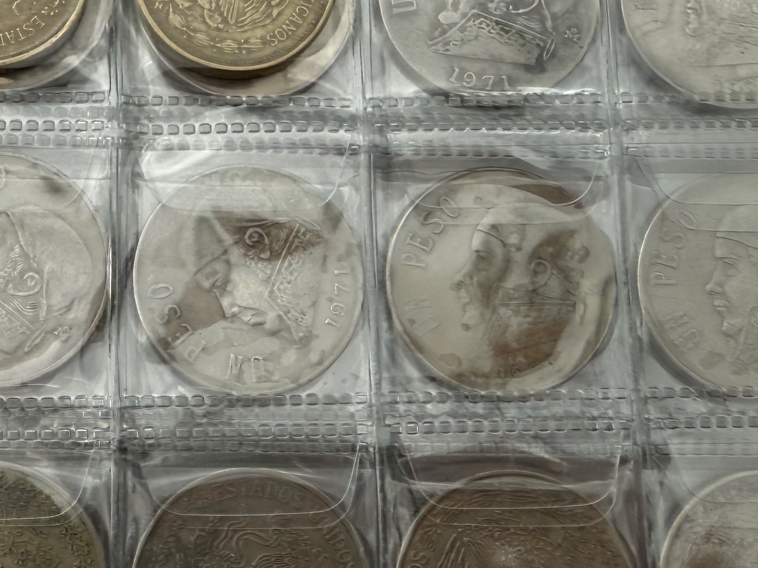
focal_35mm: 63
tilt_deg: -79.3
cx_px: 202
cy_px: 191
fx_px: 1380
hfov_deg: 30.3
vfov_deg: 23.2
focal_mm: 2.22
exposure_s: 1/240
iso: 40
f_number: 2.2
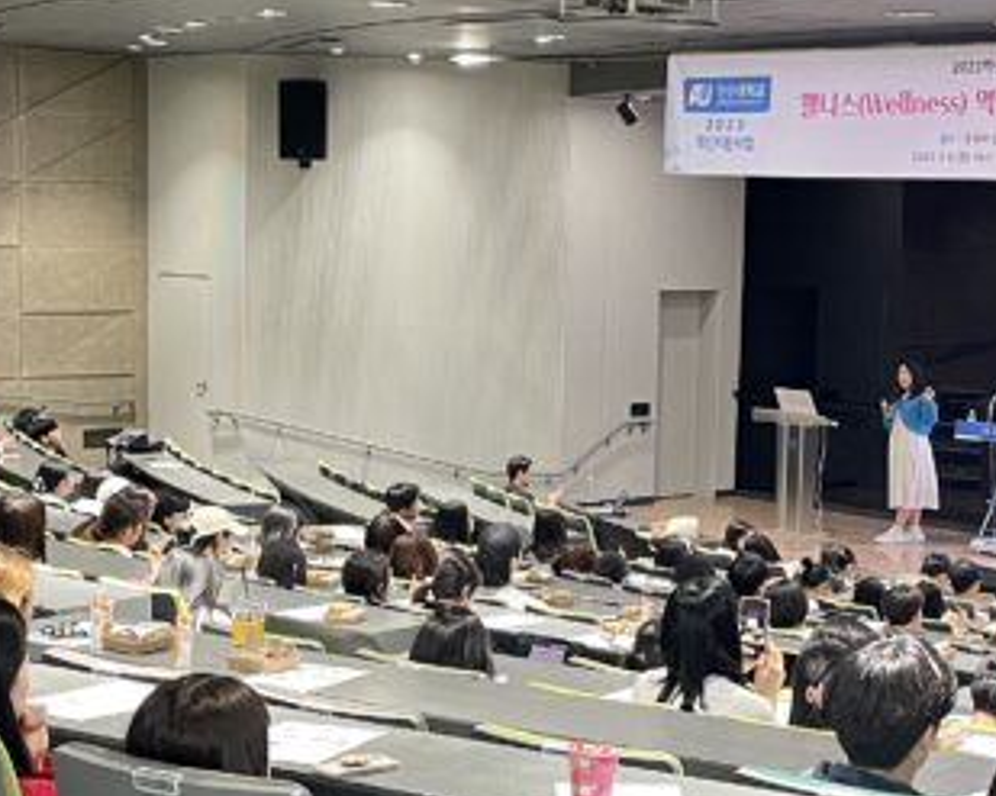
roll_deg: -1.2
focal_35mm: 84
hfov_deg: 22.7
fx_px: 2475
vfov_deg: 18.2
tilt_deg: -8.3
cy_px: 558
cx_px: 574
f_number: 1.6
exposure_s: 1/60
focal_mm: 4.2
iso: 200
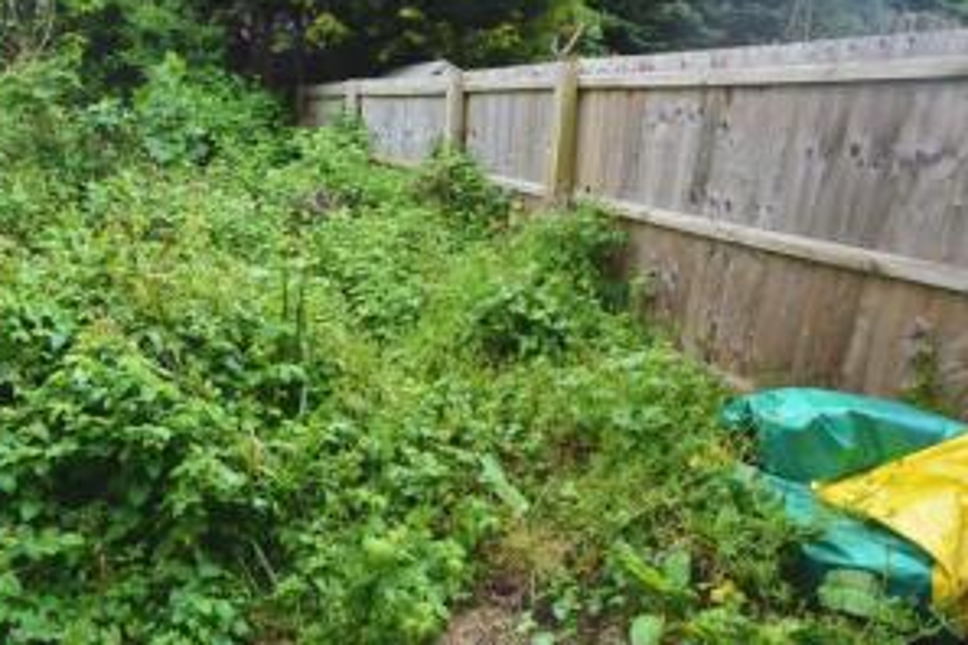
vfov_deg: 53.1
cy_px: 331
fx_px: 645
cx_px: 362
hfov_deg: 72.5
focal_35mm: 24
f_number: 9
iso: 400
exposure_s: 1/160
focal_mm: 10
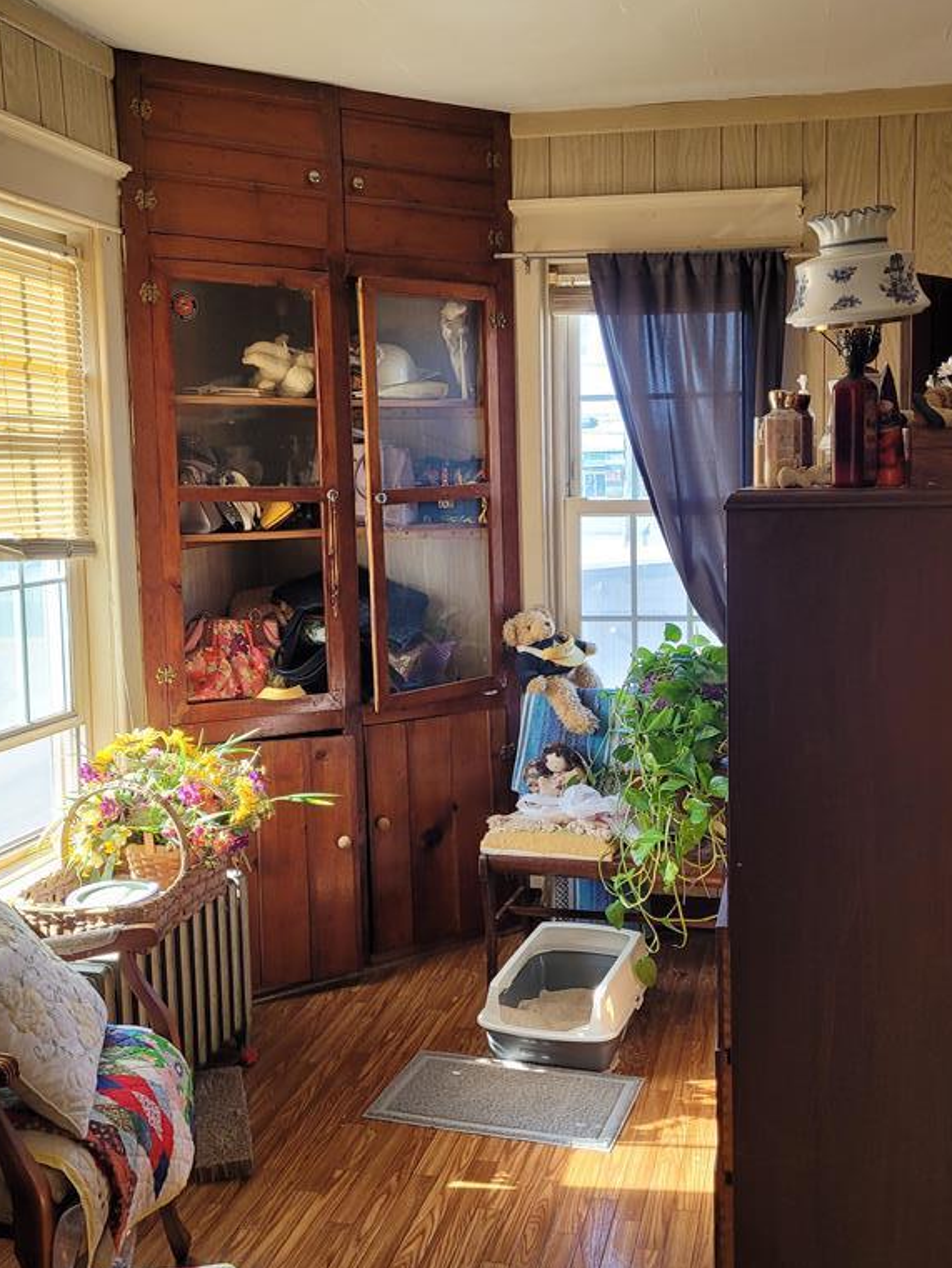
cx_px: 542
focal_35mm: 35
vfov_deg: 52.6
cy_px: 582
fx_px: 1283
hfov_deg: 40.6
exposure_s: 1/120
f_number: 1.8
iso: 125
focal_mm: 5.4
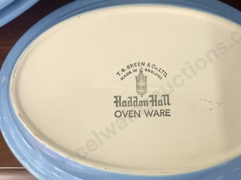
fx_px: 251
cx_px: 144
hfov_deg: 51.0
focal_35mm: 36
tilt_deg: -86.8
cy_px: 106
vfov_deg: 39.5
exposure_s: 1/50
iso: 80
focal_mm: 4.25
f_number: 1.8
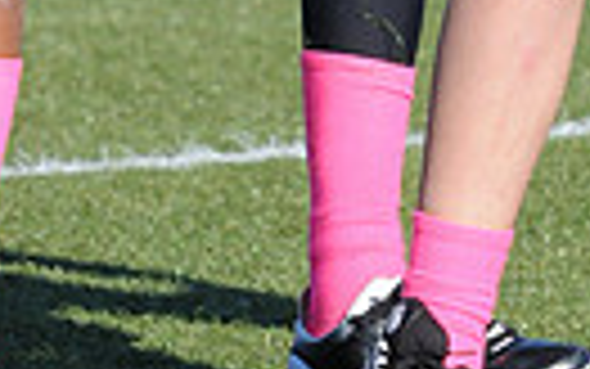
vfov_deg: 0.6
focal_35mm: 2034
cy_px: -486
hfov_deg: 1.0
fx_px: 32720
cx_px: 660
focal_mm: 300
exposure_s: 1/500
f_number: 7.1
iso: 200
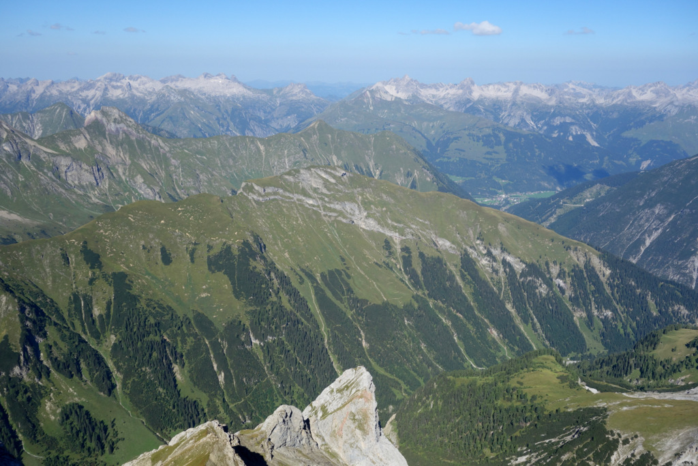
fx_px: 543
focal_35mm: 28
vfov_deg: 46.4
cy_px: 233
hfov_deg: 65.5
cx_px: 349
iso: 125
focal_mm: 10.4
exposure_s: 1/500
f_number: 5.6
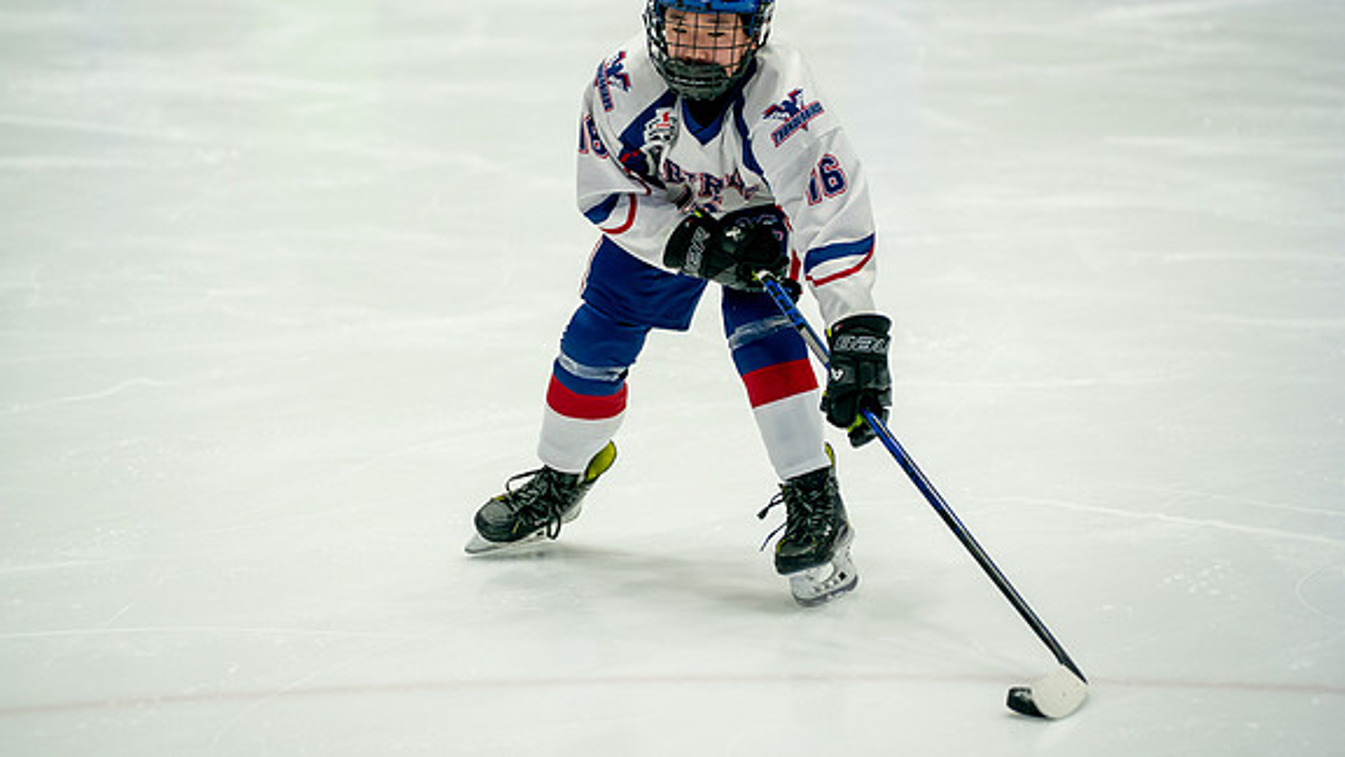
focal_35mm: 221
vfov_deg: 5.5
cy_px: 300
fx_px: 7882
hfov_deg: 9.8
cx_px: 637
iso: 1600
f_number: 2.8
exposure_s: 1/800
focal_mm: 150
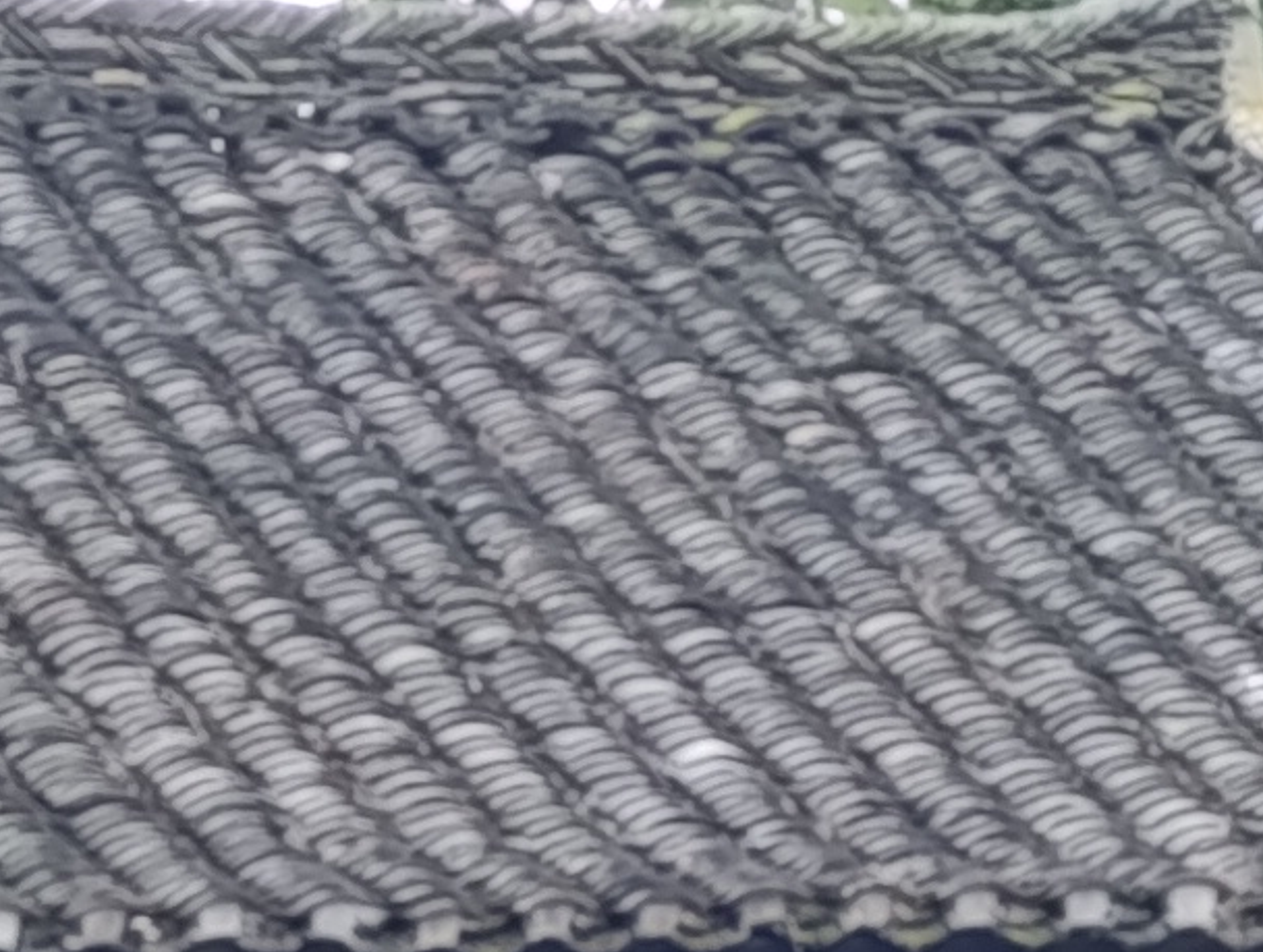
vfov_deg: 4.8
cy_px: 1639
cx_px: -1750
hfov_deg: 6.1
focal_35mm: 308
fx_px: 11258
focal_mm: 6.14
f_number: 1.6
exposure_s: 1/100
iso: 50
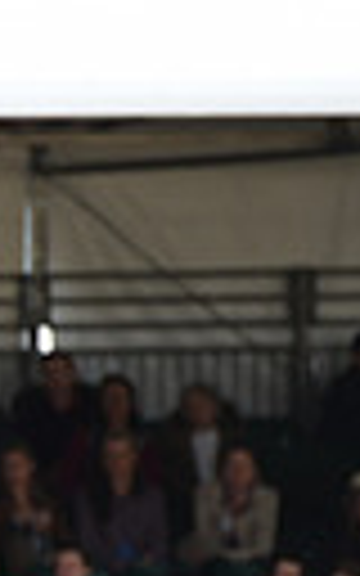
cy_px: 536
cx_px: -711
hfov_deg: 1.5
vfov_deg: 2.3
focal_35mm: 899
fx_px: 14112
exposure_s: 1/1250
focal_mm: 195
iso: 360
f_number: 5
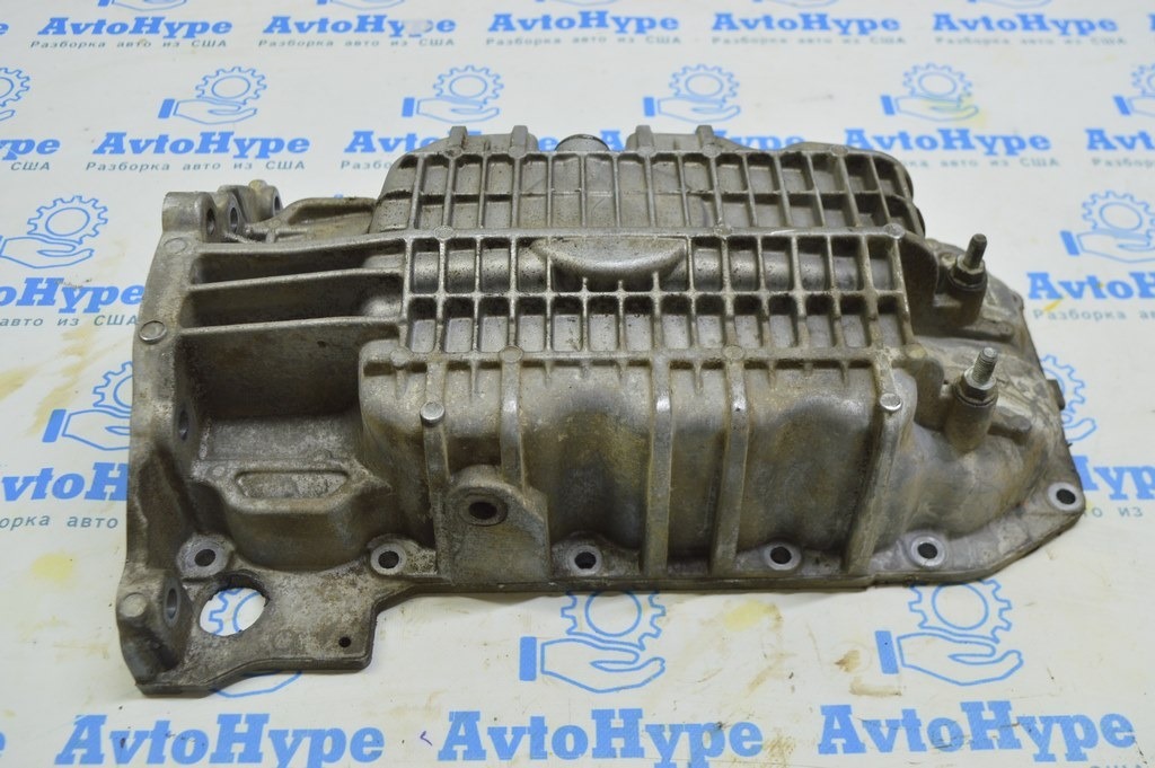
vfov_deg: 35.4
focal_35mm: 38
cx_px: 578
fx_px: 1202
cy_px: 384
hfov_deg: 51.3
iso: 400
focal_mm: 25
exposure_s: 1/20
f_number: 5.6
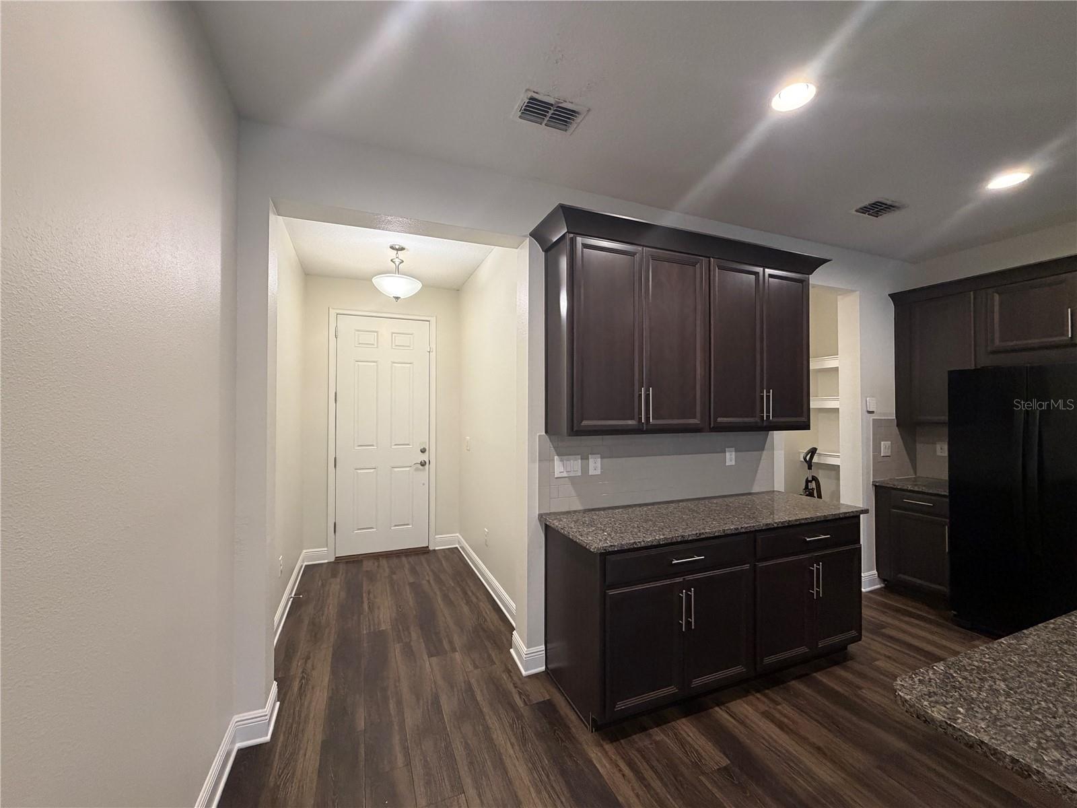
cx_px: 538
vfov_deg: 85.7
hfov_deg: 102.1
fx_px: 436
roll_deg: +0.4
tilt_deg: +0.7
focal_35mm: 14
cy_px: 404
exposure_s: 1/60
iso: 320
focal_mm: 2.22
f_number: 2.2
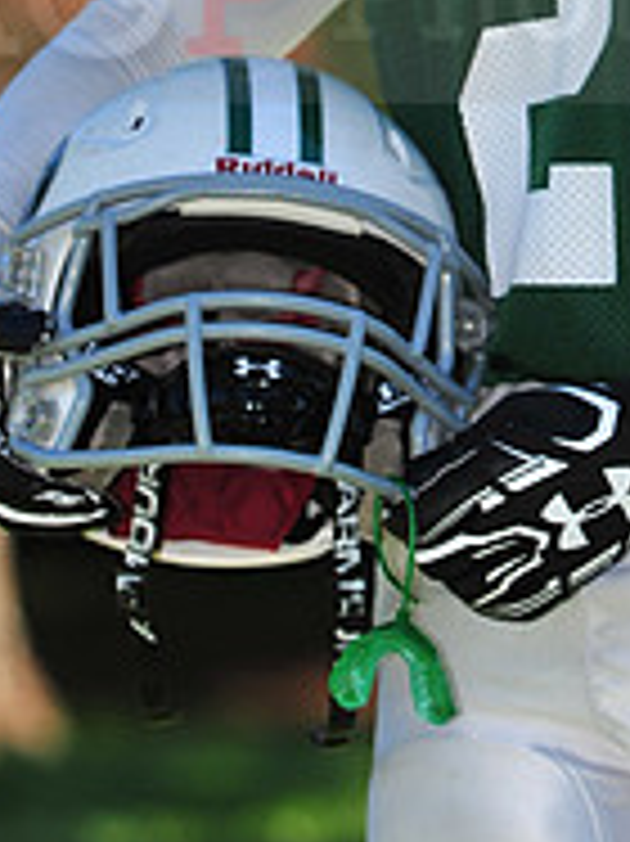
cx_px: 662
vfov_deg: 4.0
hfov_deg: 3.0
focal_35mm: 493
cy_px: -41
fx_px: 11977
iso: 400
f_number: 4.5
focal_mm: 165
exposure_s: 1/2000
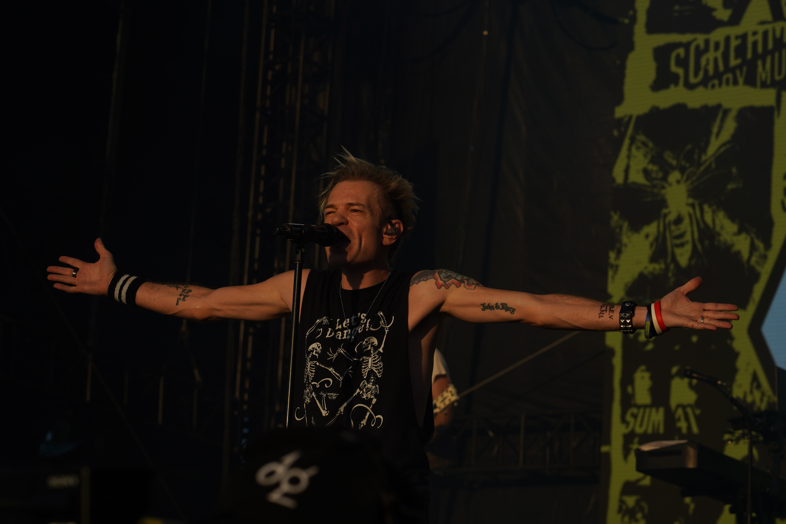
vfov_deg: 13.0
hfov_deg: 19.5
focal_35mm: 105
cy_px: 262
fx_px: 2292
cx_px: 393
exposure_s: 1/500
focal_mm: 105
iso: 100
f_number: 8
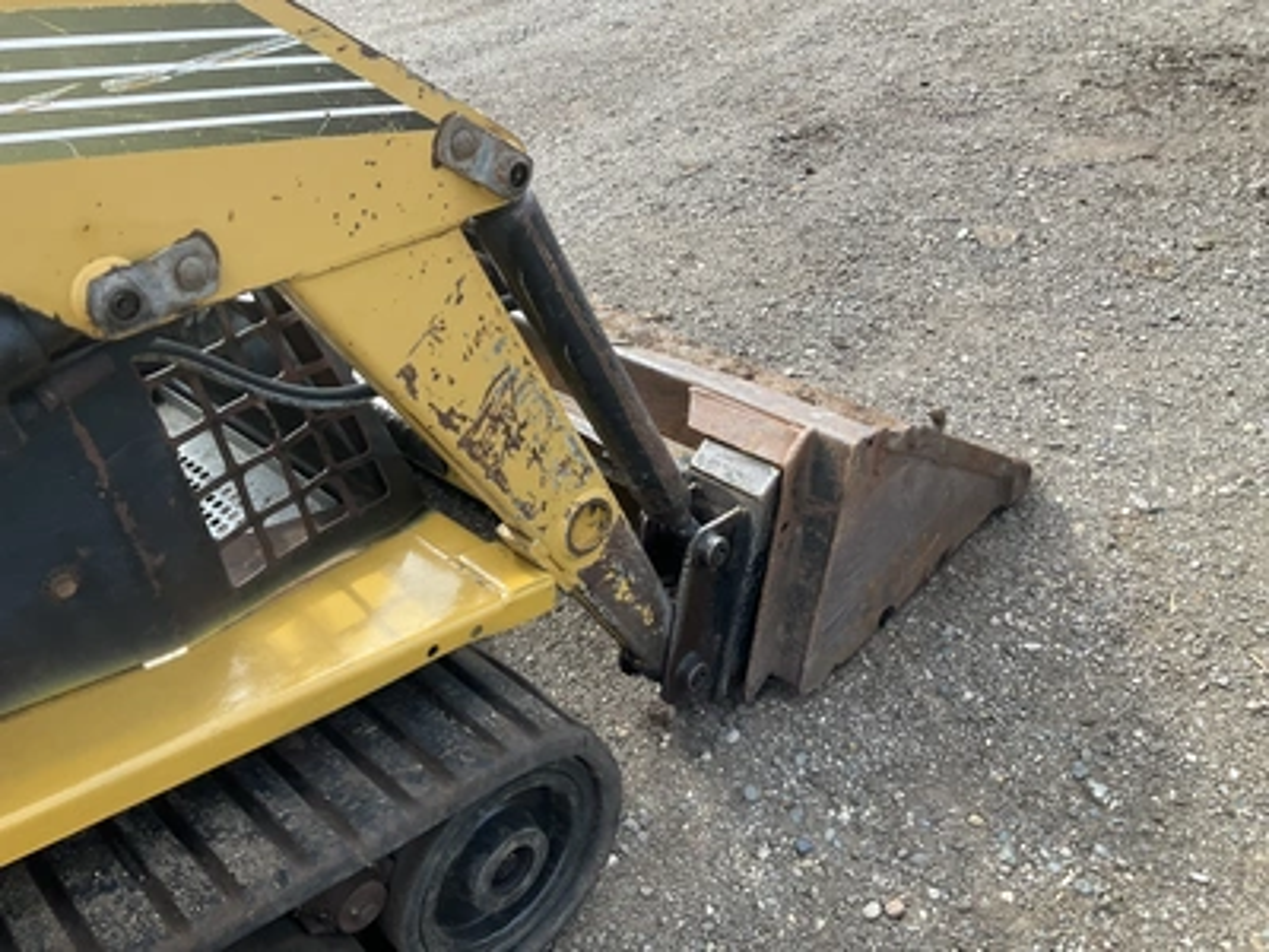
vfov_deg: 48.2
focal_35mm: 29
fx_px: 1063
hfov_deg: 61.7
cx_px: 634
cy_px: 476
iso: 25
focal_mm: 3
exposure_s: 1/370
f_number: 1.8
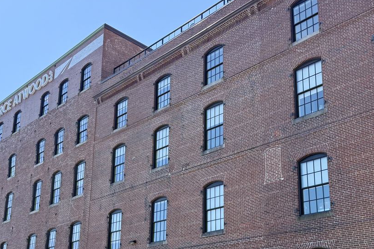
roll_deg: -1.6
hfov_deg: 40.3
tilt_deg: +16.5
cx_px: 159
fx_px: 509
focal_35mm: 49
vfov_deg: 27.2
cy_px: 182
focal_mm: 6.76
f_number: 1.78
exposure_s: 1/1553
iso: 100
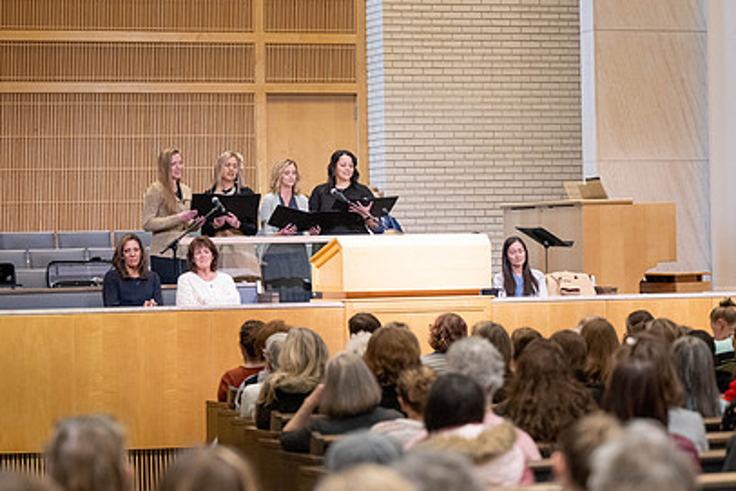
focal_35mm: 136
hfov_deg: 15.1
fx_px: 2781
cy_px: 225
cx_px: 467
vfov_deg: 10.1
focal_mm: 94
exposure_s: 1/500
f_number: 2.8
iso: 4000
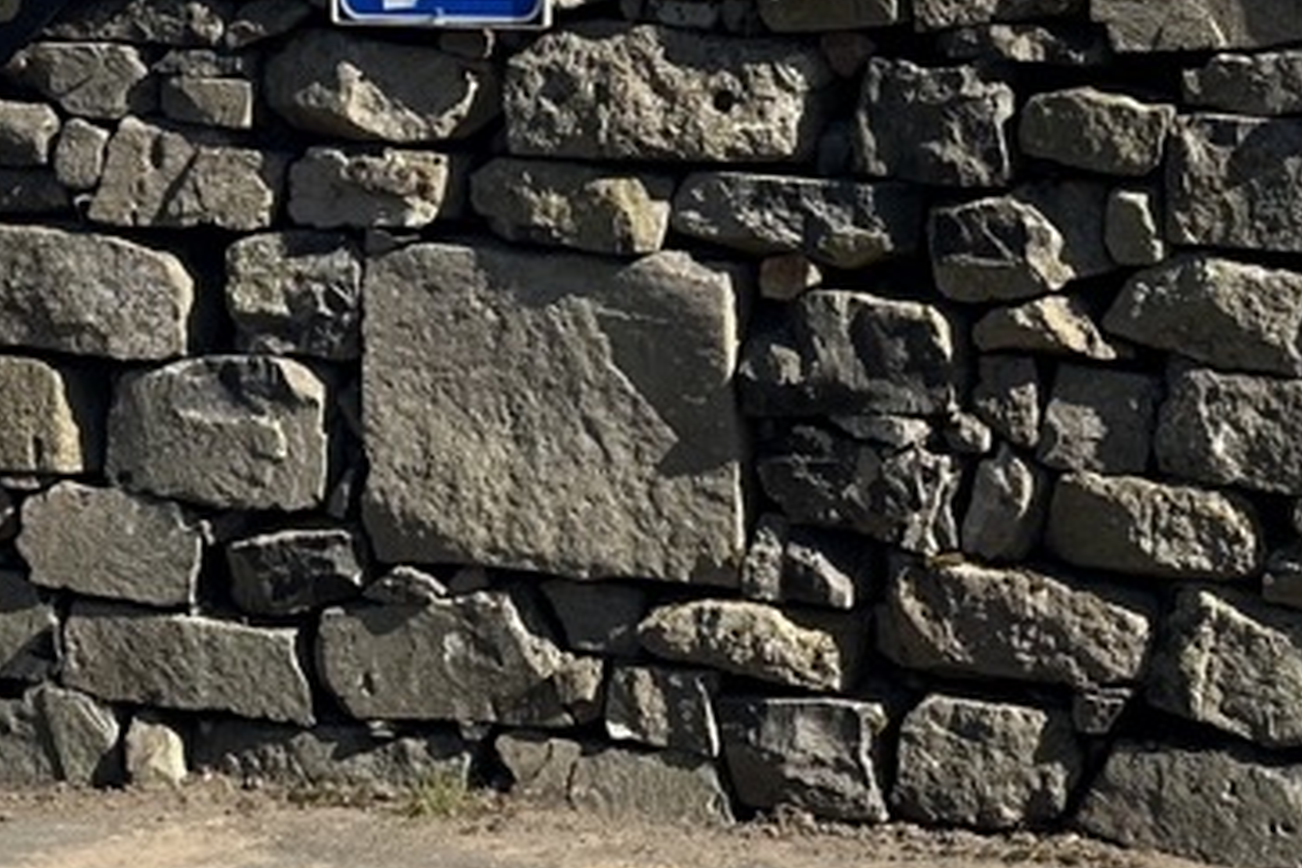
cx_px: 642
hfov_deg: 23.1
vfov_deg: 15.4
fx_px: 3182
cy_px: 118
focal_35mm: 88
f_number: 1.78
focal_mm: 6.86
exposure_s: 1/4348
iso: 80
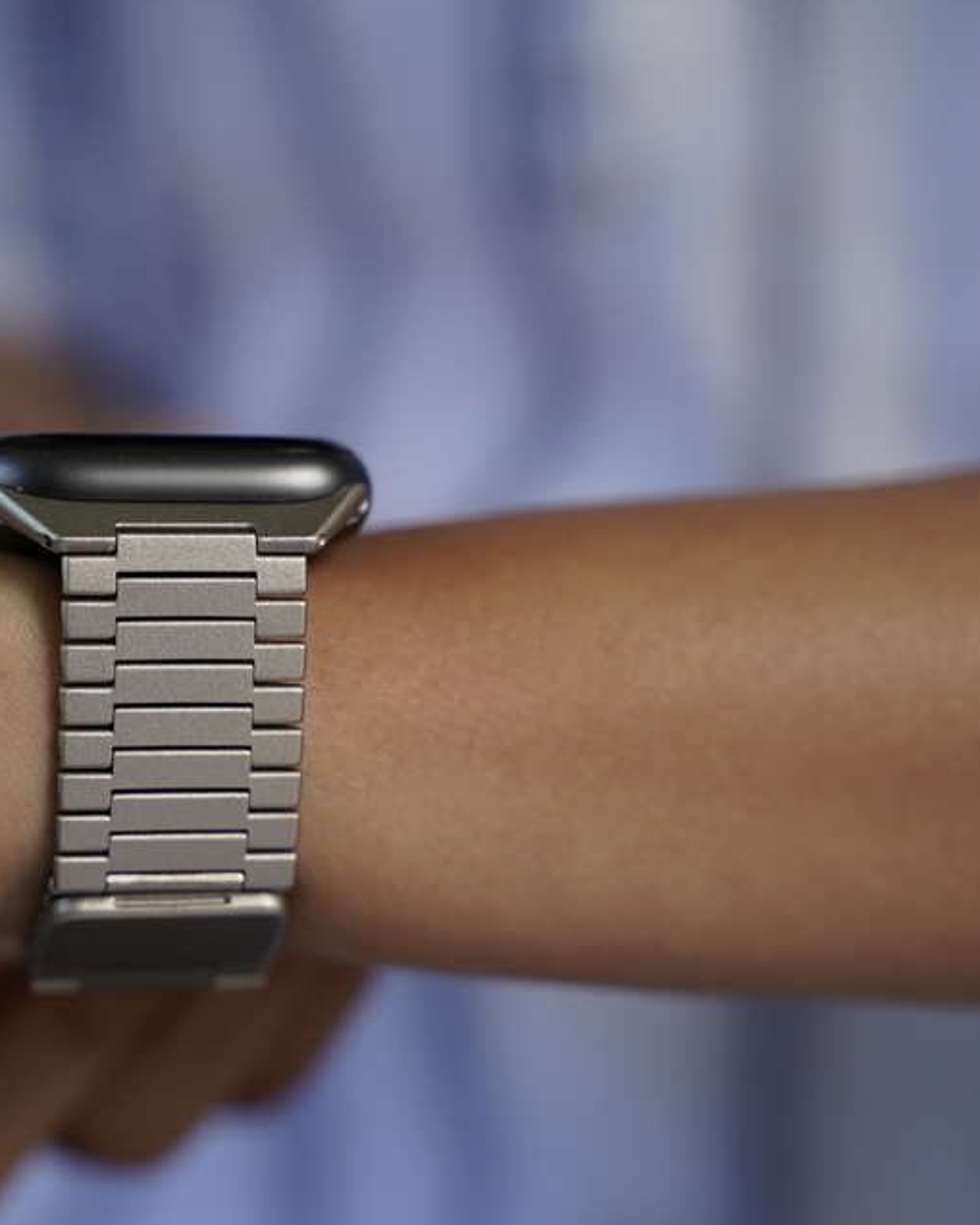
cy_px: 630
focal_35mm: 113
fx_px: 4096
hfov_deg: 13.6
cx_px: 206
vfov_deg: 17.0
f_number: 4
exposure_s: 1/160
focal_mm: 75
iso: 800
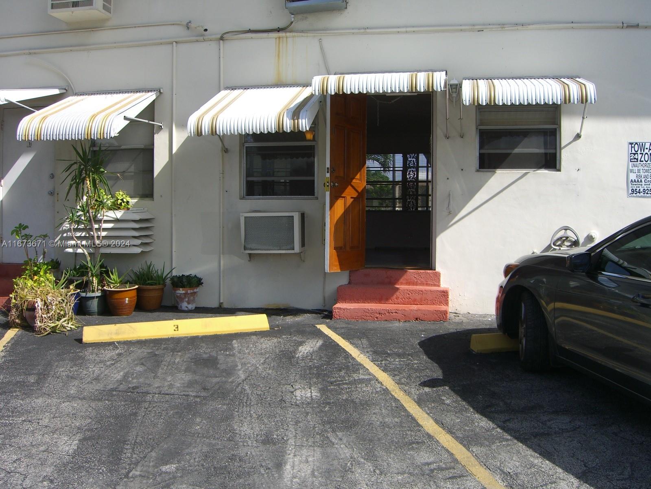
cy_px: 244
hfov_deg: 49.0
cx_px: 326
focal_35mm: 38
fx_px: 715
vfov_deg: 37.7
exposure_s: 1/160
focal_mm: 7.9
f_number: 8
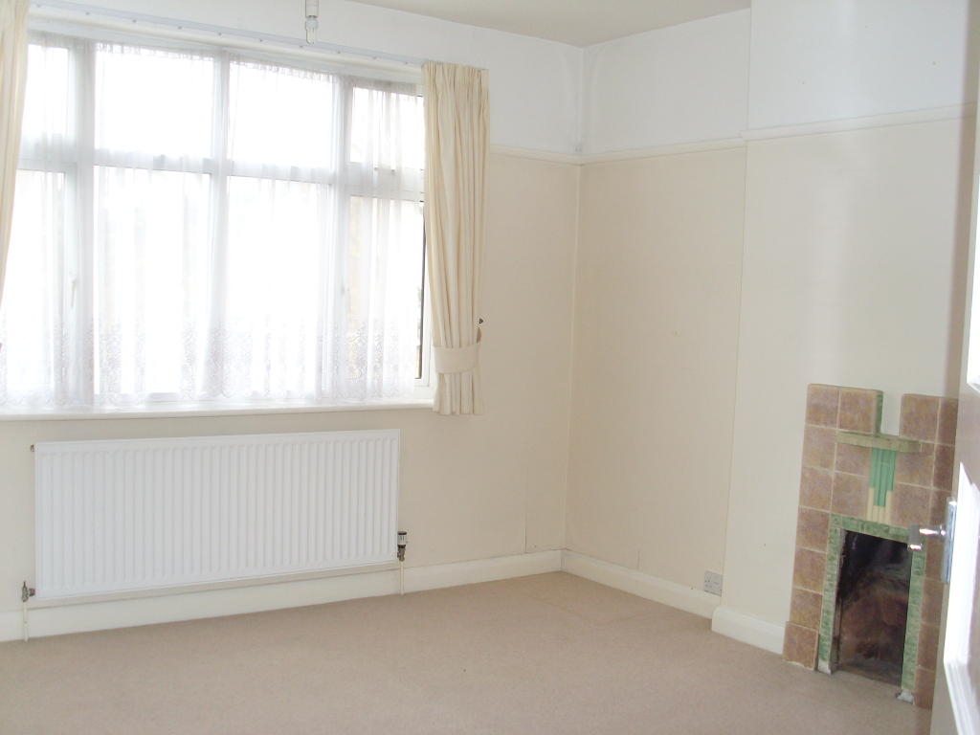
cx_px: 490
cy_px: 368
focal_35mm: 38
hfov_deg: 49.0
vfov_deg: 37.7
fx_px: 1076
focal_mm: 6.3
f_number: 3
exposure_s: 1/45
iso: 100
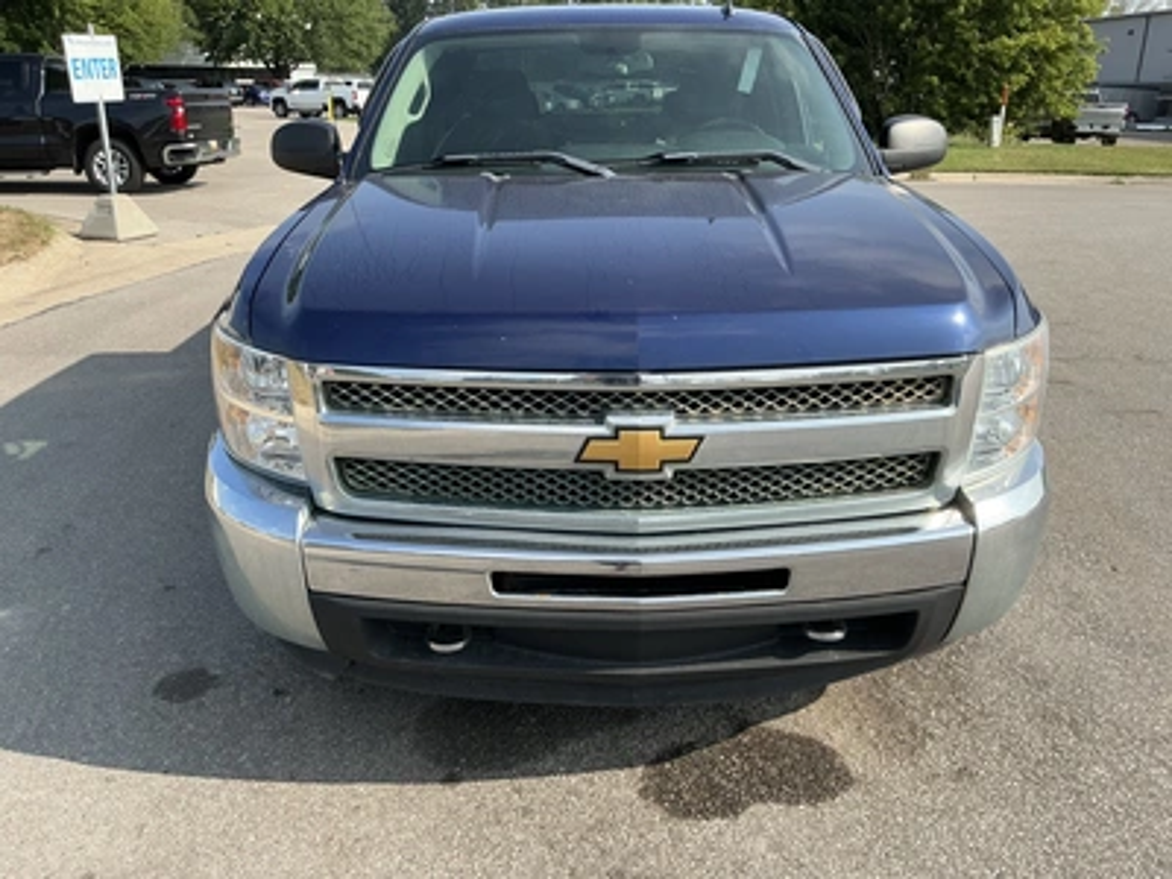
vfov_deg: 49.7
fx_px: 948
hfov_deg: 63.4
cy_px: 440
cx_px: 586
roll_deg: -2.0
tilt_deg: -18.6
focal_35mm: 28
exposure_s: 1/944
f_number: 1.8
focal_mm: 3
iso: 25
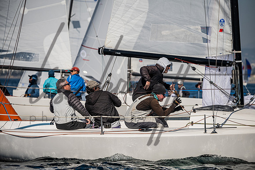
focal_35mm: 220
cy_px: 85
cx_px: 128
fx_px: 1559
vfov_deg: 6.2
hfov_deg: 9.4
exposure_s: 1/8000
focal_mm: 220
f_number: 5
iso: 400
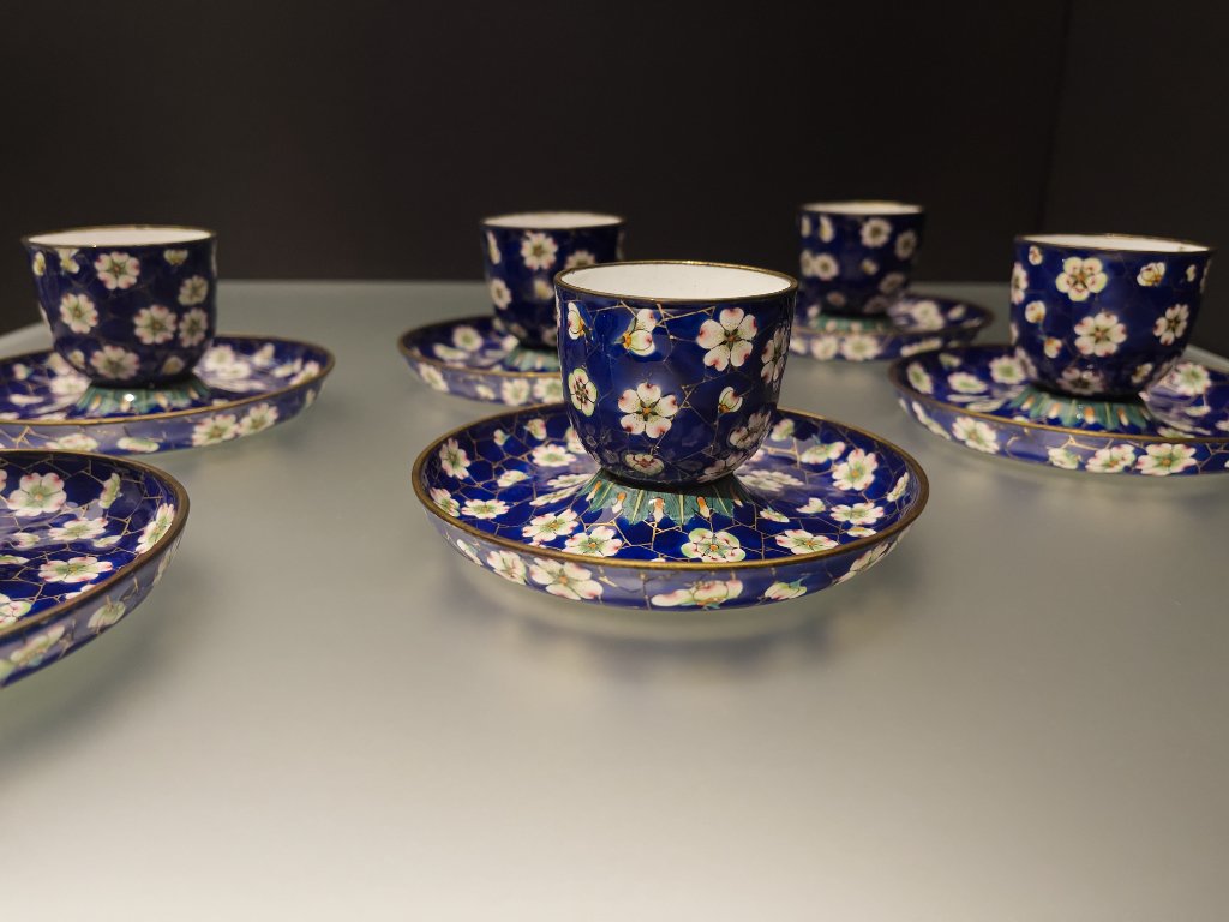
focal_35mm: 25
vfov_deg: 54.9
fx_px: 888
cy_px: 461
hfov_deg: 69.4
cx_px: 614
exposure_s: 1/60
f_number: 1.6
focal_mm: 5.1
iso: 500
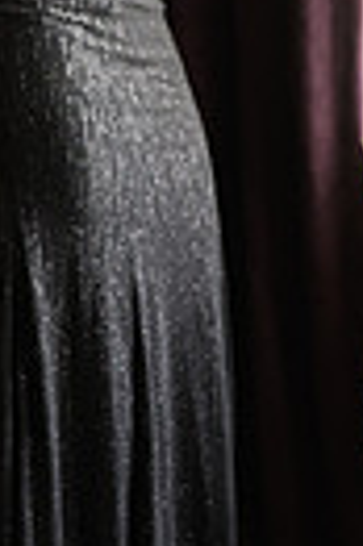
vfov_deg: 11.9
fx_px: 2608
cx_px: 177
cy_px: 75
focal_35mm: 172
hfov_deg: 8.0
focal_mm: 50
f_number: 1.8
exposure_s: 1/80
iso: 400
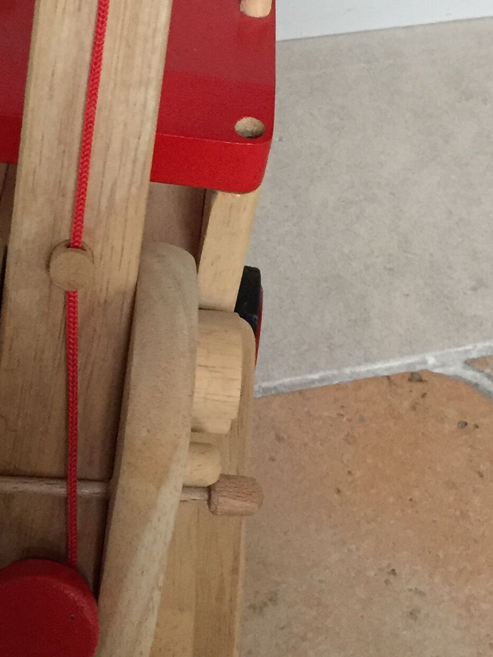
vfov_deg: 25.4
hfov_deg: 19.3
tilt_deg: -46.7
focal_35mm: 76
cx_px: 178
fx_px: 1443
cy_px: 168
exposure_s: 1/33
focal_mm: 4.15
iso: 250
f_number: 2.2
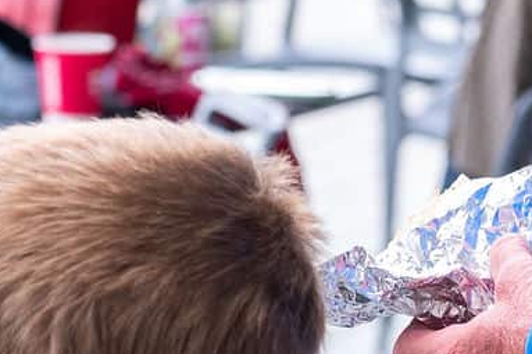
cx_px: 224
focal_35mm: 337
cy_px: -435
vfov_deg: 4.0
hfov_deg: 6.1
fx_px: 4978
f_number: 4
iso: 1250
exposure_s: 1/500
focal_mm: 63
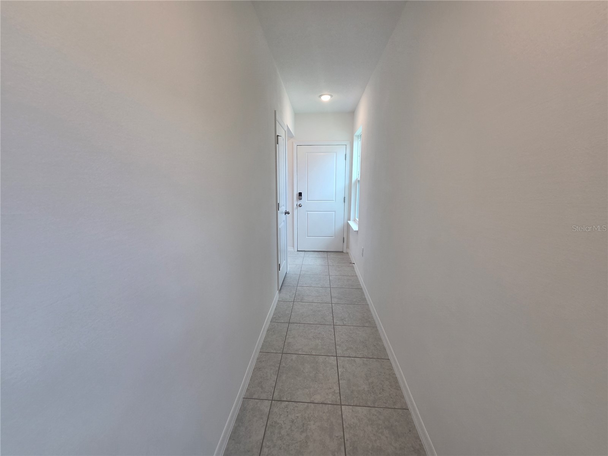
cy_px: 228
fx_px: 228
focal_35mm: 13
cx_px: 304
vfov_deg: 89.9
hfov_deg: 106.2
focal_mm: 2.2
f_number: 2.2
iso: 125
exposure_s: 1/120
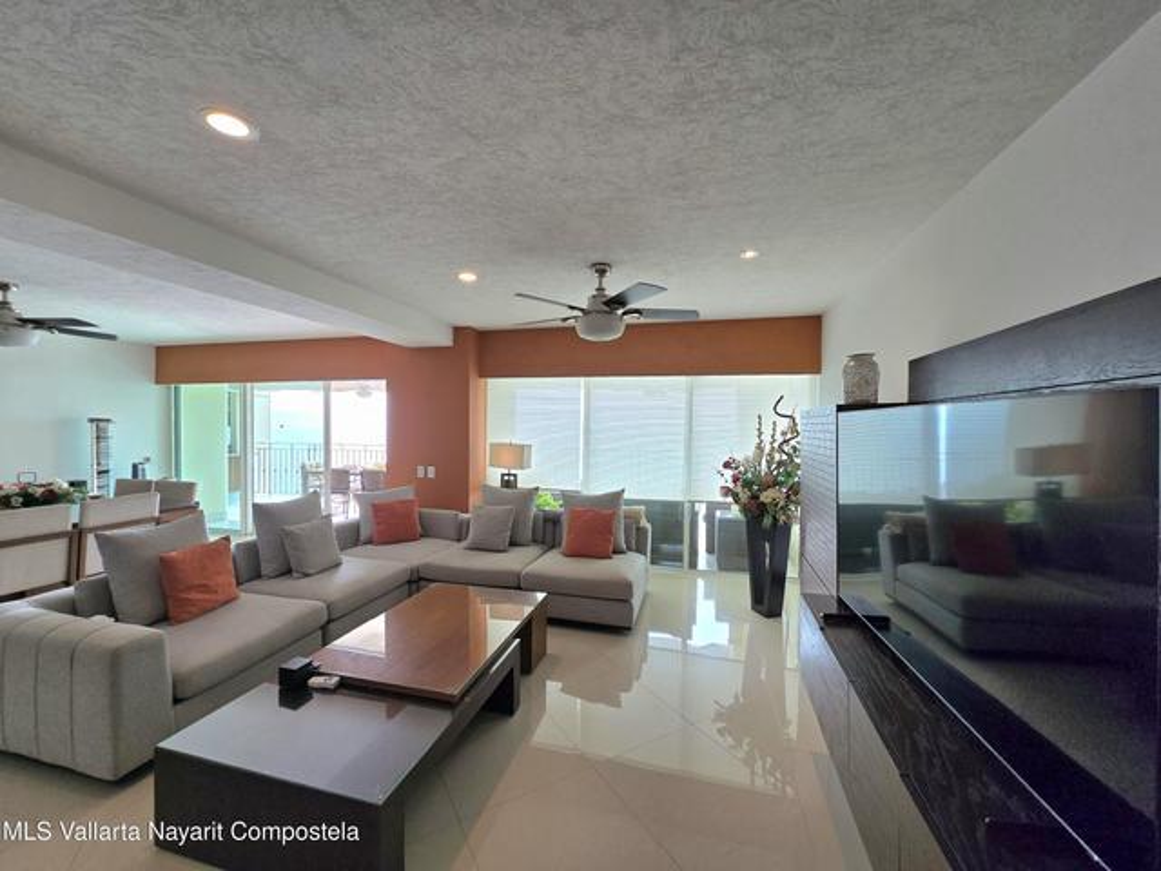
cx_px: 580
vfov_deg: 89.9
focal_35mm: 13
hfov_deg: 106.2
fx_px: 436
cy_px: 436
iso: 50
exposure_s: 1/152
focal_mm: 2.2
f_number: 2.2
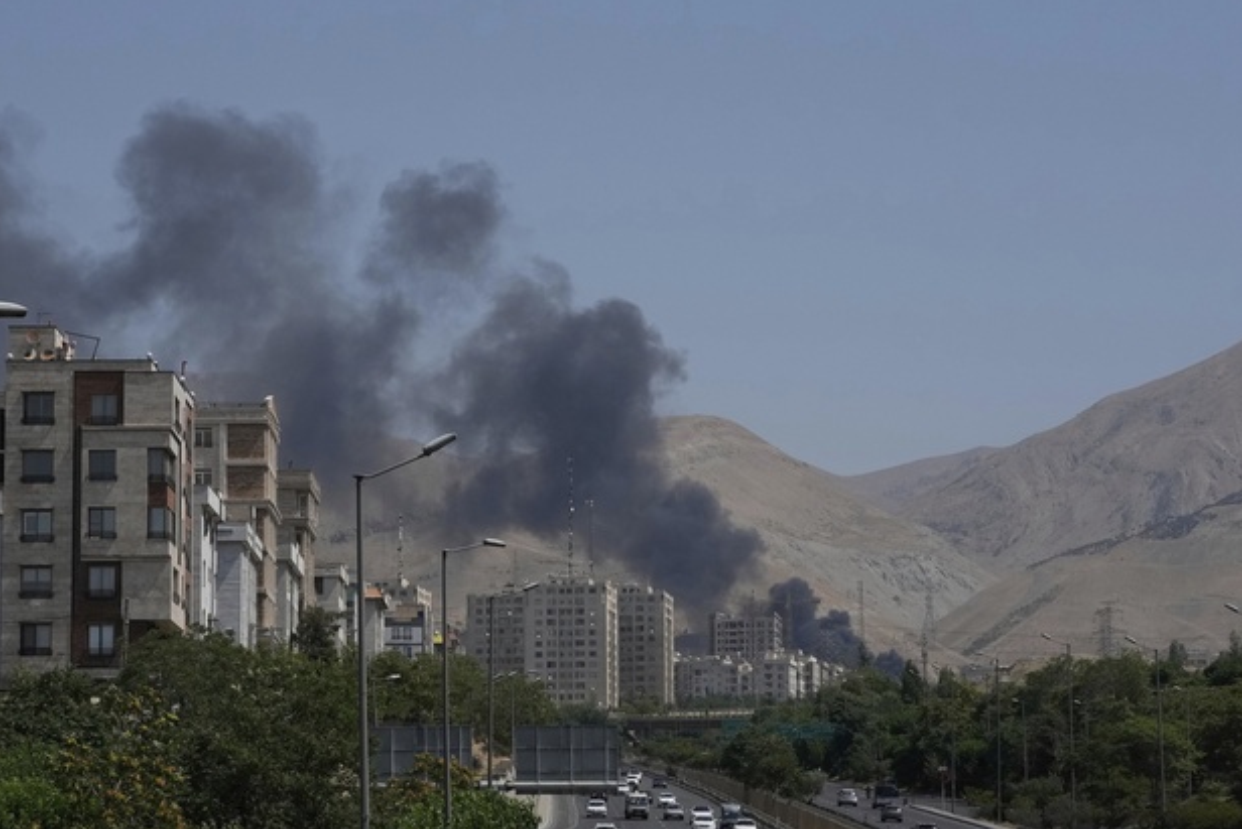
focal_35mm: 108
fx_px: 3727
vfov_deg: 12.7
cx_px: 478
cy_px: 455
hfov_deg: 18.9
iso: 800
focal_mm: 65
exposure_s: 1/2000
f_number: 11
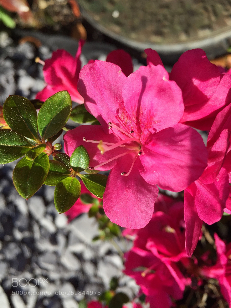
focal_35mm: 29
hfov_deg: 48.2
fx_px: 258
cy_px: 154
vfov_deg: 61.7
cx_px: 116
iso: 32
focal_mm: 4.15
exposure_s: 1/565
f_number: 2.2
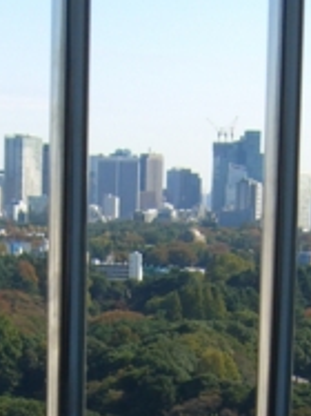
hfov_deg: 9.1
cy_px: 627
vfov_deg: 11.6
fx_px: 1955
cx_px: 104
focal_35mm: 163
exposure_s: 1/500
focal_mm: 7.9
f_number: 4
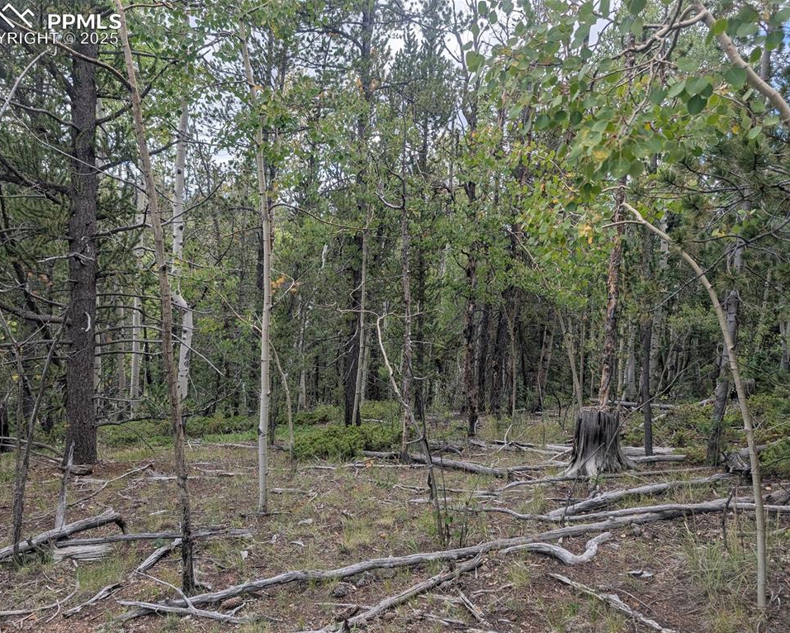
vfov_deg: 56.8
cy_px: 316
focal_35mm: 25
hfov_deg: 68.1
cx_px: 378
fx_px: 585
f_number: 1.68
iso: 20
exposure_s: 1/351
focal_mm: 6.9
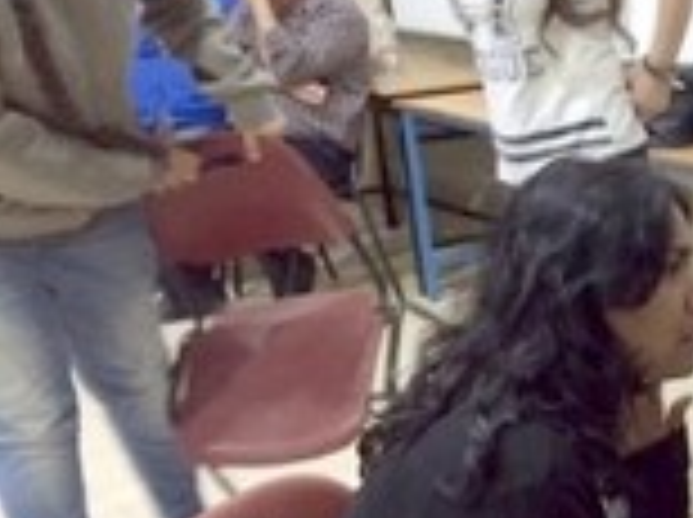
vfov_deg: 20.7
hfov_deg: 25.9
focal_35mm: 68
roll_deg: +0.8
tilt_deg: -24.9
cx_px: 806
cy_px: 541
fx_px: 1359
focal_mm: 4.15
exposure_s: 1/17
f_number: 2.2
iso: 250
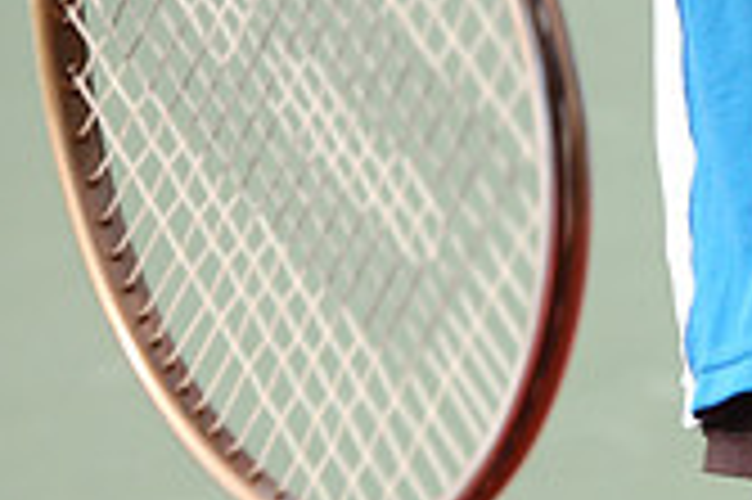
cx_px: 608
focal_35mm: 678
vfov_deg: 2.0
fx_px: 14149
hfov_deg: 3.0
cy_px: 419
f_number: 5
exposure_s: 1/800
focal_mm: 130
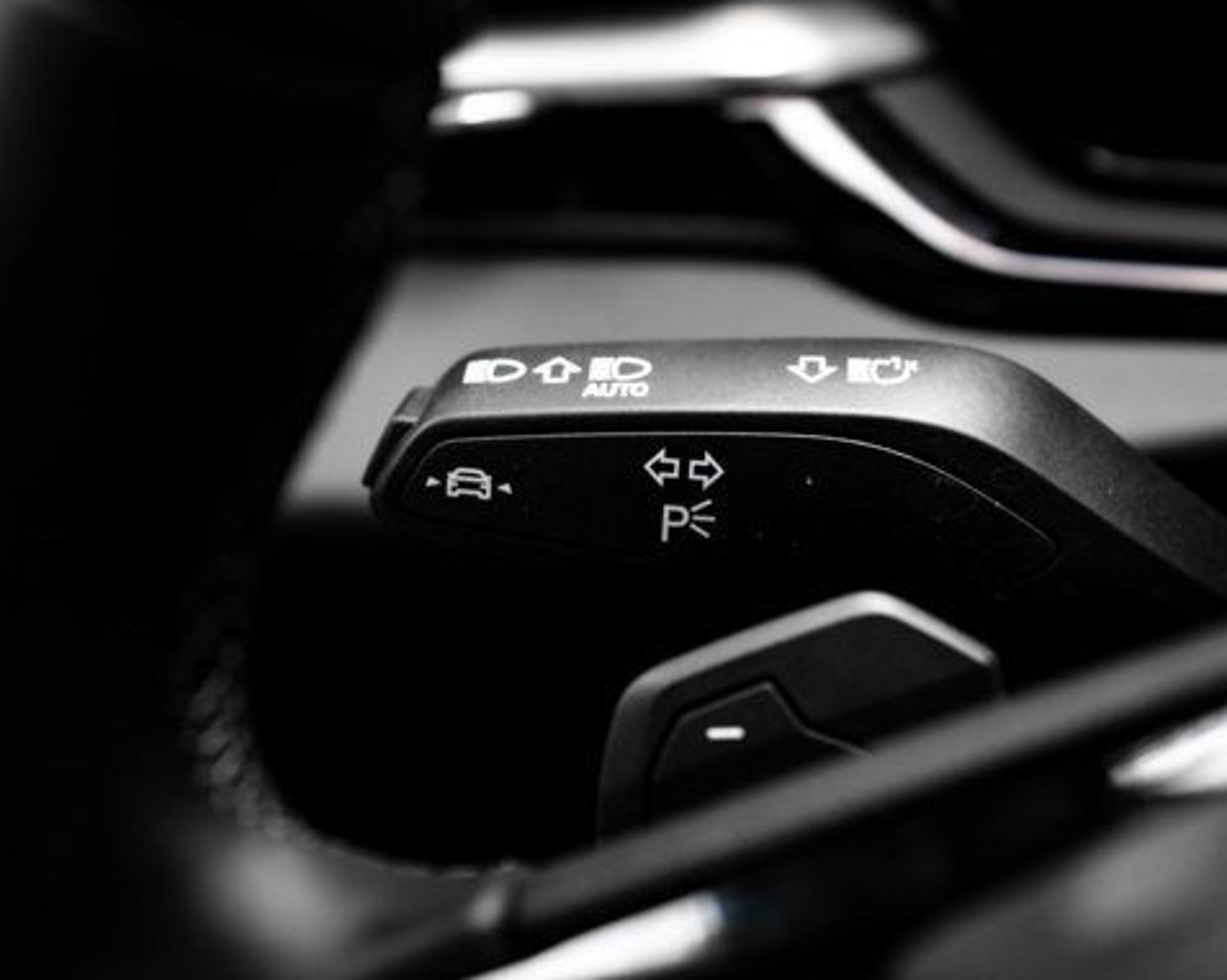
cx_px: 604
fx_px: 2286
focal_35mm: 63
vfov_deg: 24.2
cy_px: 451
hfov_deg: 30.0
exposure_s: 1/160
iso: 640
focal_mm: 50
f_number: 5
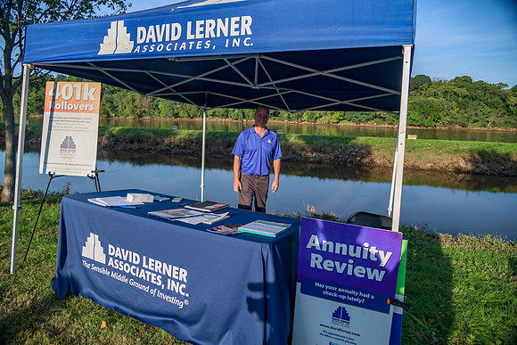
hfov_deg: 73.7
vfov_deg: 53.2
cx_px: 258
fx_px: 345
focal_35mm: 24
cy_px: 172
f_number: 4
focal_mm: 24
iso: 64
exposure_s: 1/200
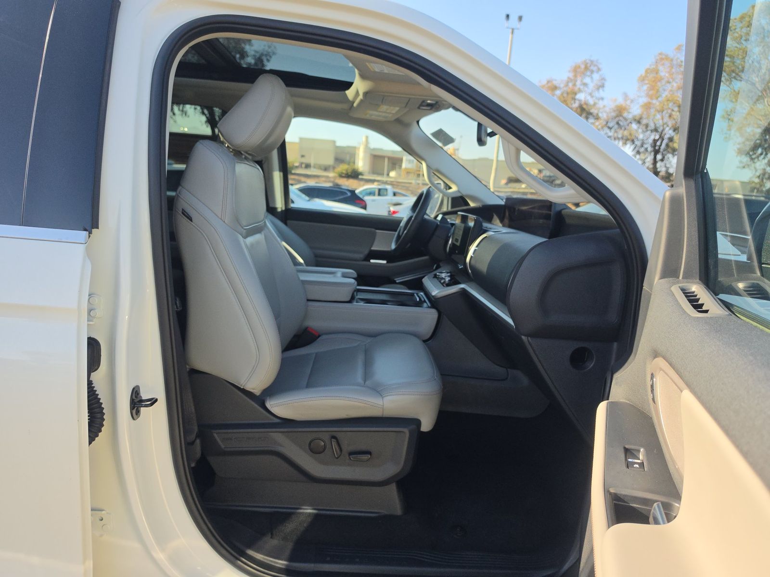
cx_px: 385
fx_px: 512
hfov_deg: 73.9
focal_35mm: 23
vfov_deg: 58.9
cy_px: 288
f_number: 1.4
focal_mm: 6.5
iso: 63
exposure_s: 1/1848
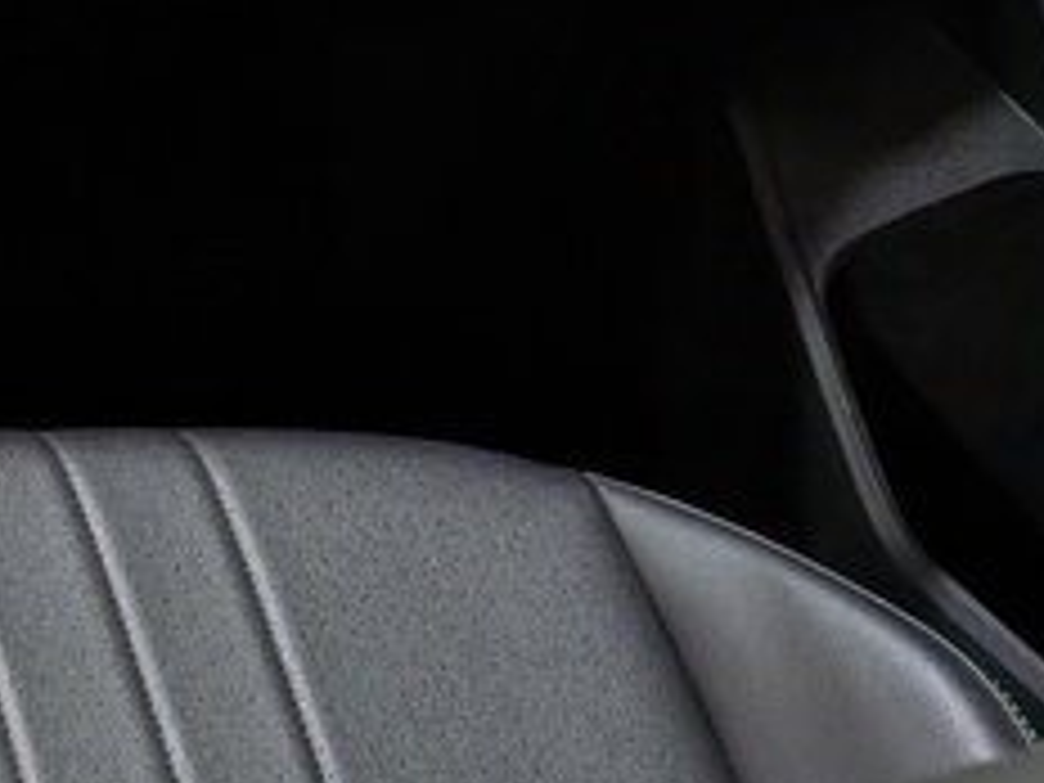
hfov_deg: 15.4
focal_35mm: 106
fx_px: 3197
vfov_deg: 12.9
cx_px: -945
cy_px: -558
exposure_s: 1/176
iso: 30
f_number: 1.7
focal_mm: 4.53
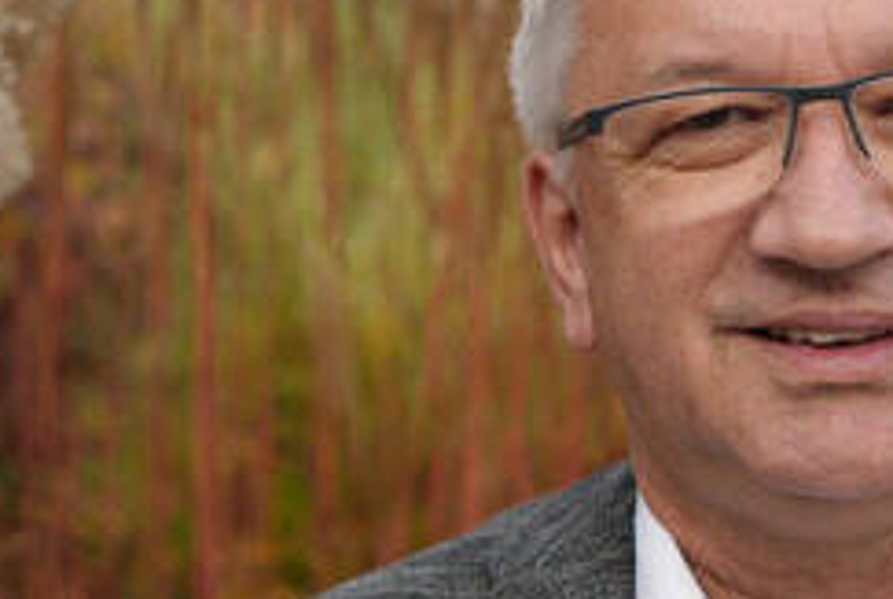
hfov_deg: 17.8
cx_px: 779
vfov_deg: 12.1
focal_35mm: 113
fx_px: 2808
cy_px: 445
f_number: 4.5
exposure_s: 1/320
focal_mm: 50
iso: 100
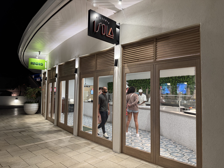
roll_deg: -1.0
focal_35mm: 24
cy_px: 84
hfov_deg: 71.6
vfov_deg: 56.8
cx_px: 112
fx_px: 155
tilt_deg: +2.3
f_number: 1.78
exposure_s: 1/50
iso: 400
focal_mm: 6.76
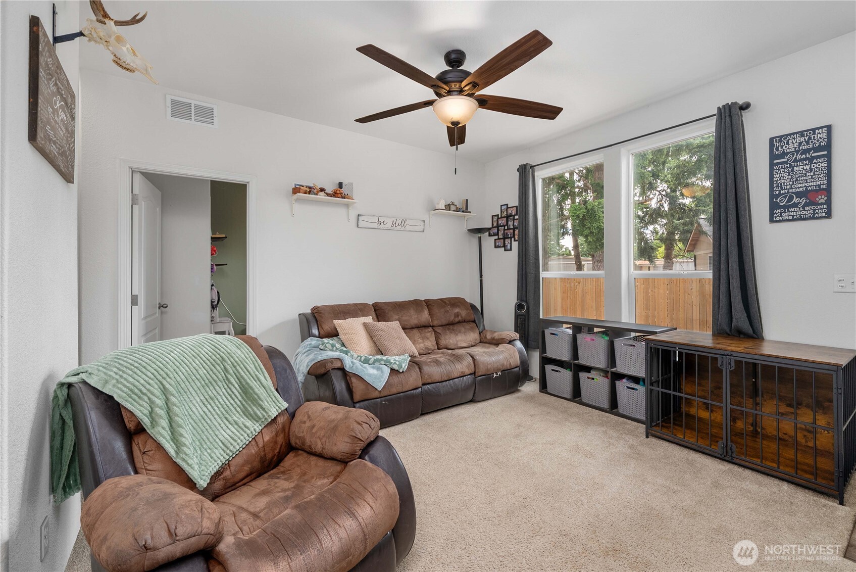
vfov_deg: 81.3
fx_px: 333
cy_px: 286
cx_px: 428
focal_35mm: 14
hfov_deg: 104.2
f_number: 7.1
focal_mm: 14
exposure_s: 1/10
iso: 1000
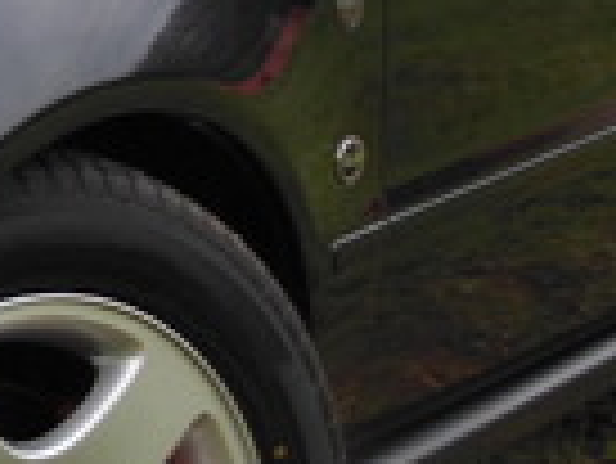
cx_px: -355
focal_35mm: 227
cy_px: -135
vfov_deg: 6.5
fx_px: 4043
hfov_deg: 8.5
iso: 125
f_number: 4.1
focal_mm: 6.9
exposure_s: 1/40
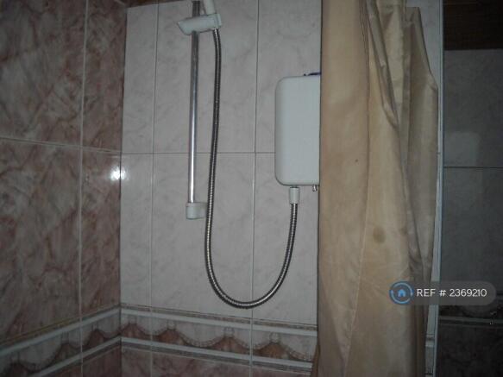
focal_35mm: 35
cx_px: 252
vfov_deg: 40.7
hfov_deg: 52.6
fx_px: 508
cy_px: 188
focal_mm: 5.7
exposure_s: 1/60
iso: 200
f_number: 2.8
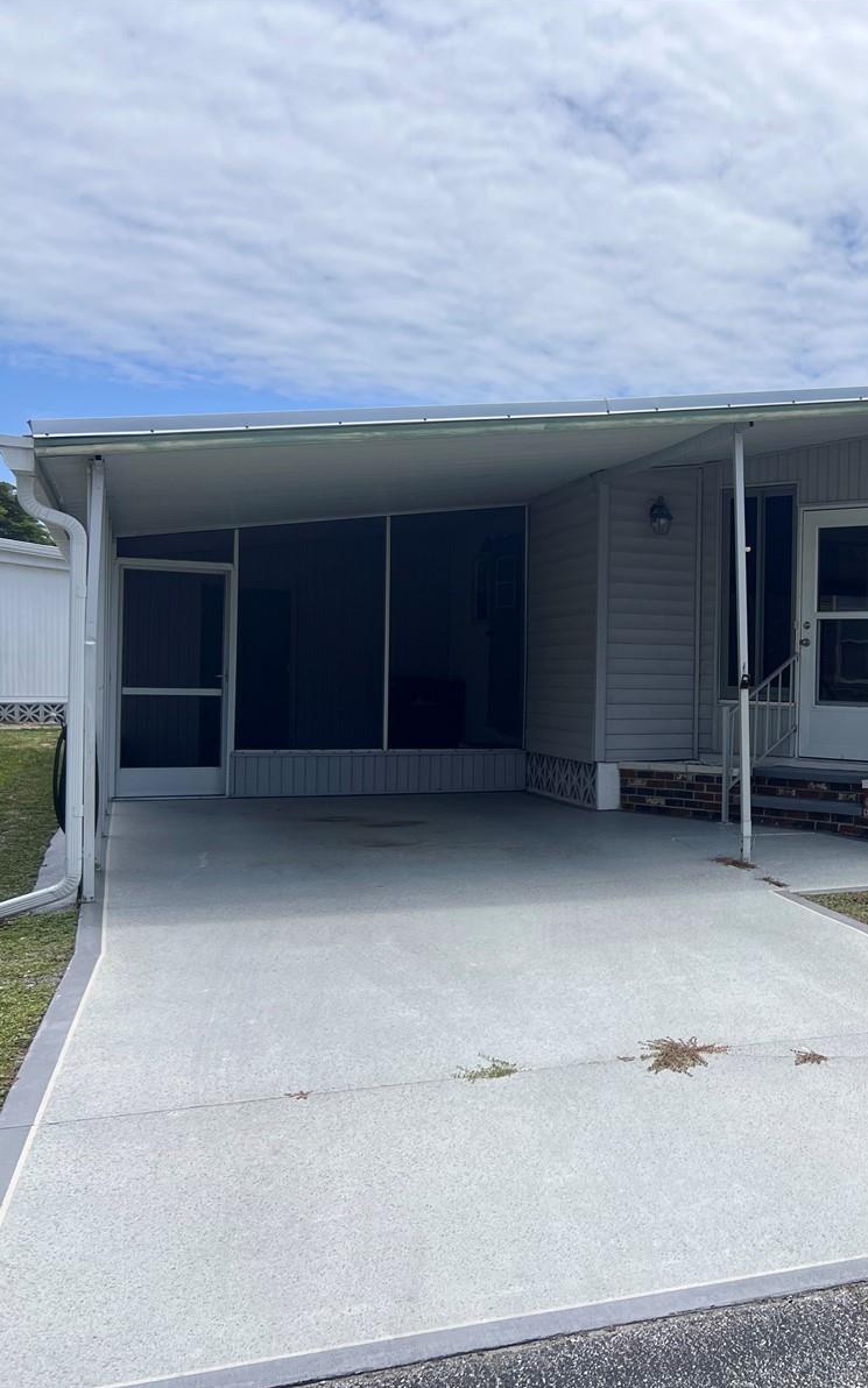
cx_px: 839
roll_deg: -1.0
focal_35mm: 37
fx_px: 1400
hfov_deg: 32.1
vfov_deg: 52.7
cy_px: 692
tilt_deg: -0.5
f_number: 1.5
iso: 50
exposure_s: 1/6579
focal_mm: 5.7
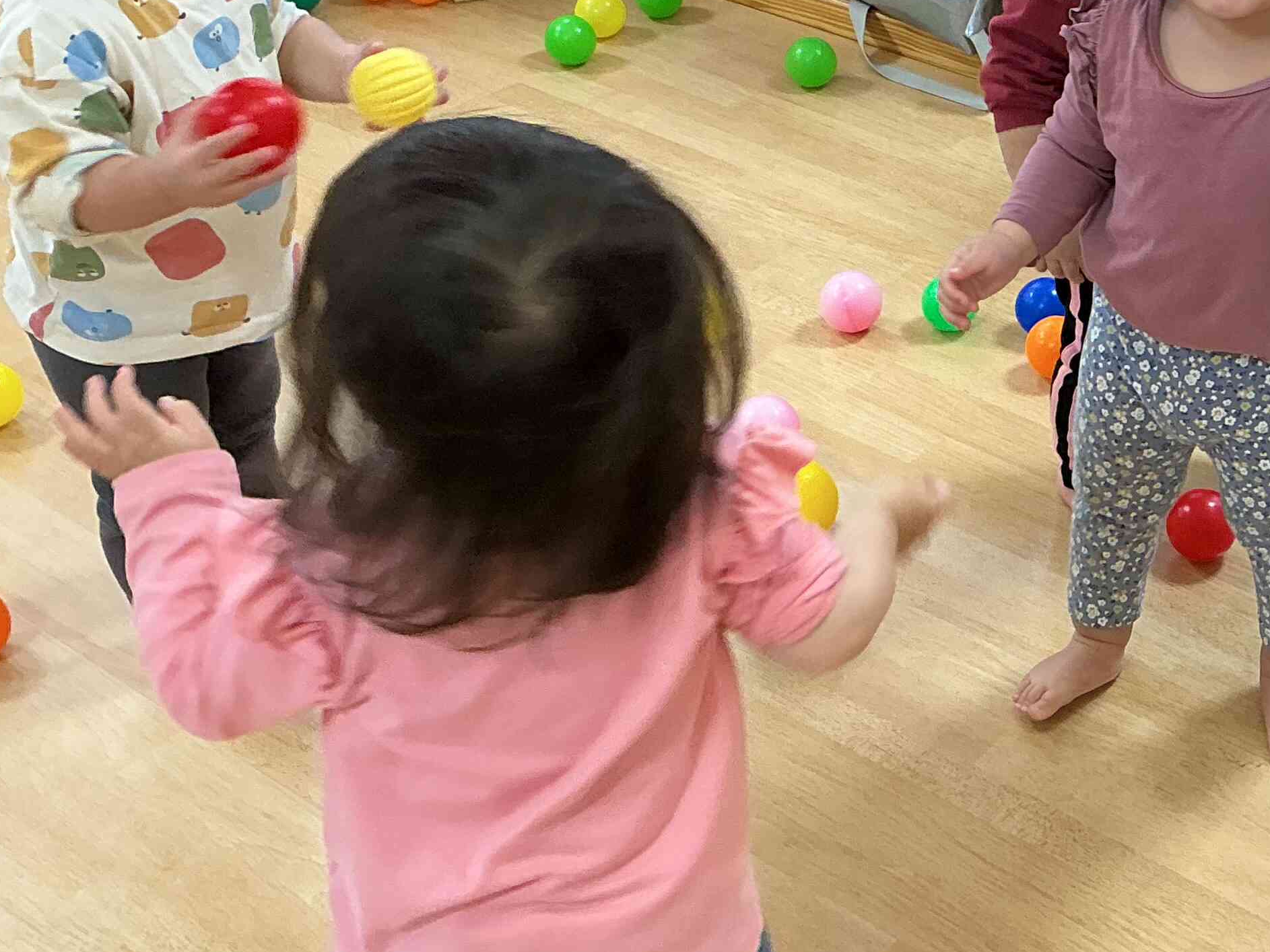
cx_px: 1159
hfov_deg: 29.8
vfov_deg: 23.3
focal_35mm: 62
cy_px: 180
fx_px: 2274
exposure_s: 1/60
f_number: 1.8
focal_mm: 3
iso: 40
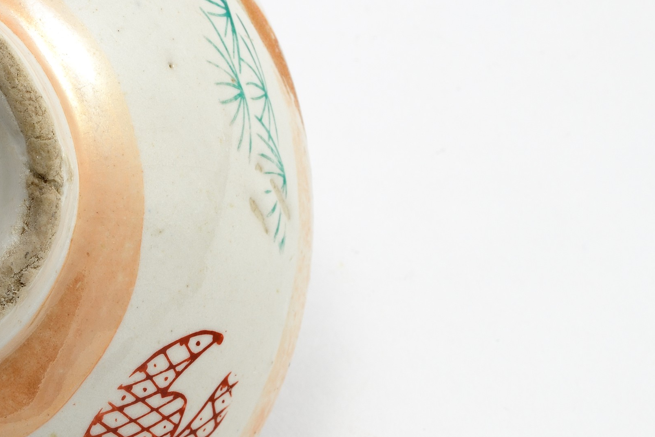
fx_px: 3056
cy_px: 238
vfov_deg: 8.2
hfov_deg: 11.9
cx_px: -170
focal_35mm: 168
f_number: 22
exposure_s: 1/100
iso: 100
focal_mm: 60
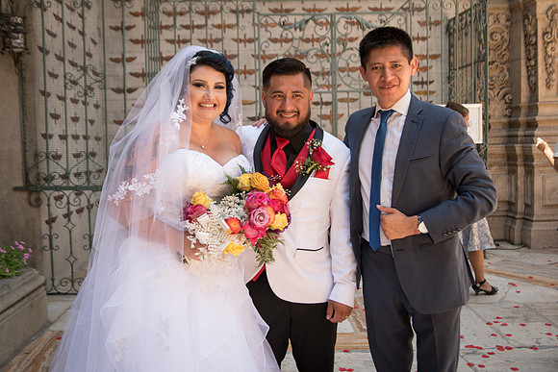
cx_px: 264
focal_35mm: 37
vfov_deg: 36.1
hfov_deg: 52.1
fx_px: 571
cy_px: 176
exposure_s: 1/100
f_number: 4.5
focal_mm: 35
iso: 100
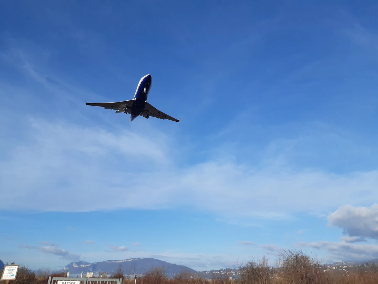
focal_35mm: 26
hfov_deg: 67.3
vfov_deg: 53.1
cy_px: 142
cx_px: 189
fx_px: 284
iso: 40
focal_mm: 3.92
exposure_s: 1/1815
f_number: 1.7
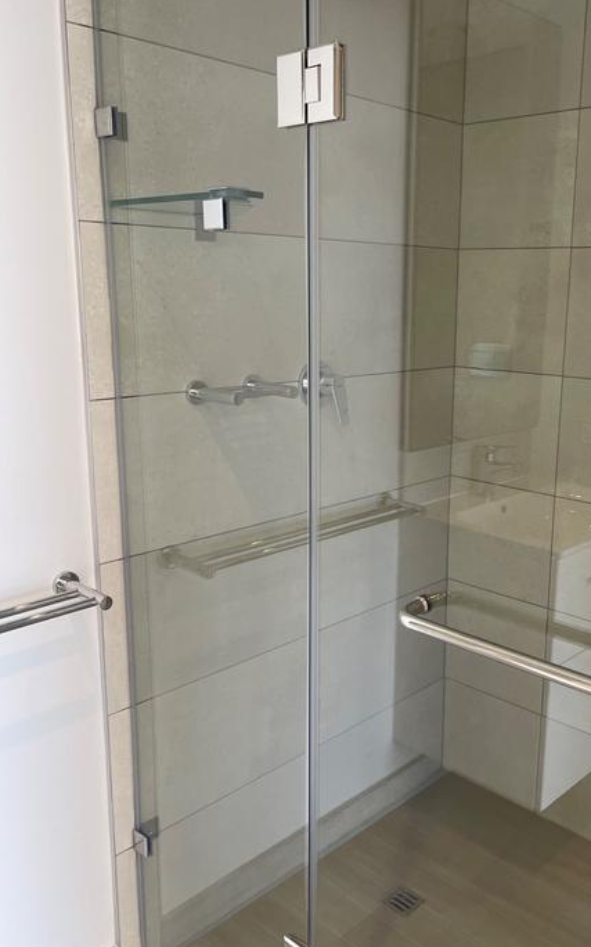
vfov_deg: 61.2
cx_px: 390
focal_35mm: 31
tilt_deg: -12.8
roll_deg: -1.7
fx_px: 800
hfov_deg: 40.1
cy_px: 467
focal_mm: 5.1
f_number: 1.6
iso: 125
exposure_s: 1/121
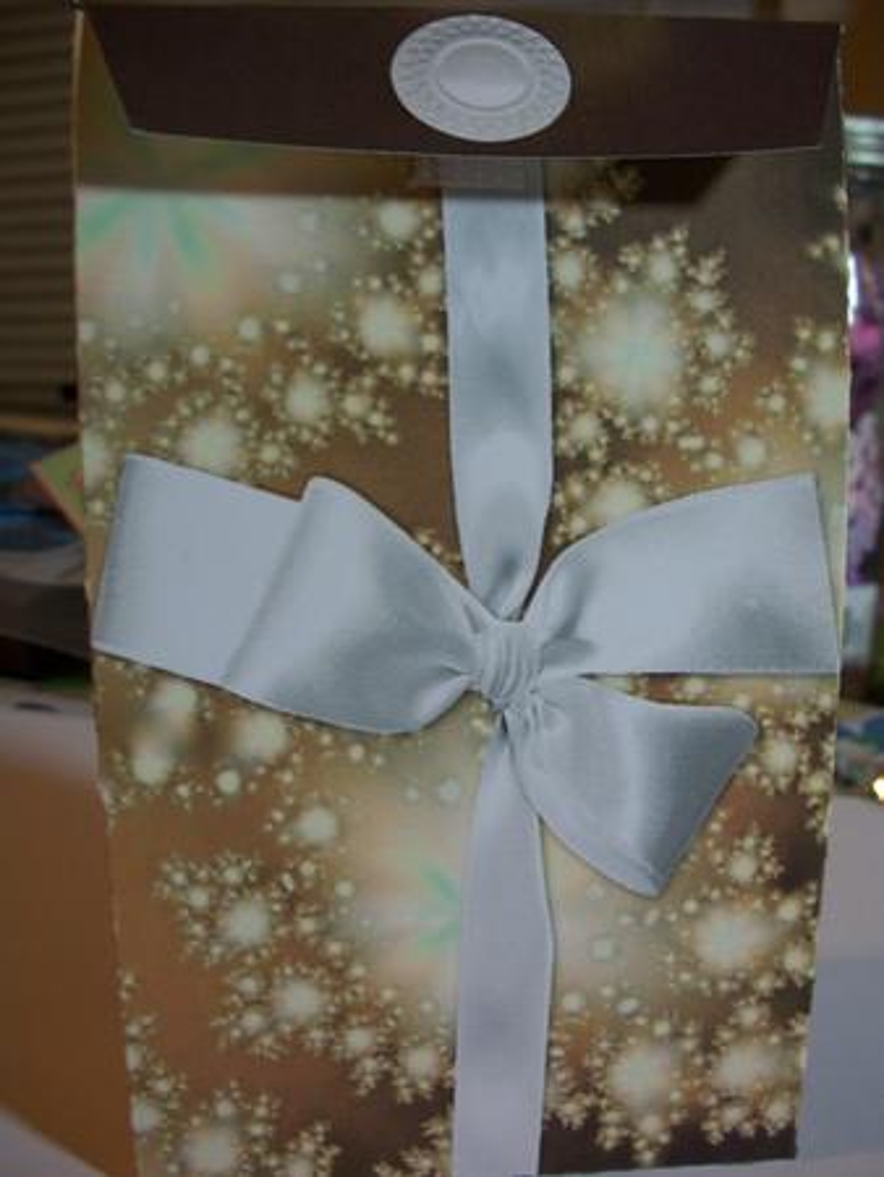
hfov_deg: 40.7
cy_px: 588
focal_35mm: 35
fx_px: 1191
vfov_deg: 52.6
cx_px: 442
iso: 160
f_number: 3.1
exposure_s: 1/30
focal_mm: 6.3
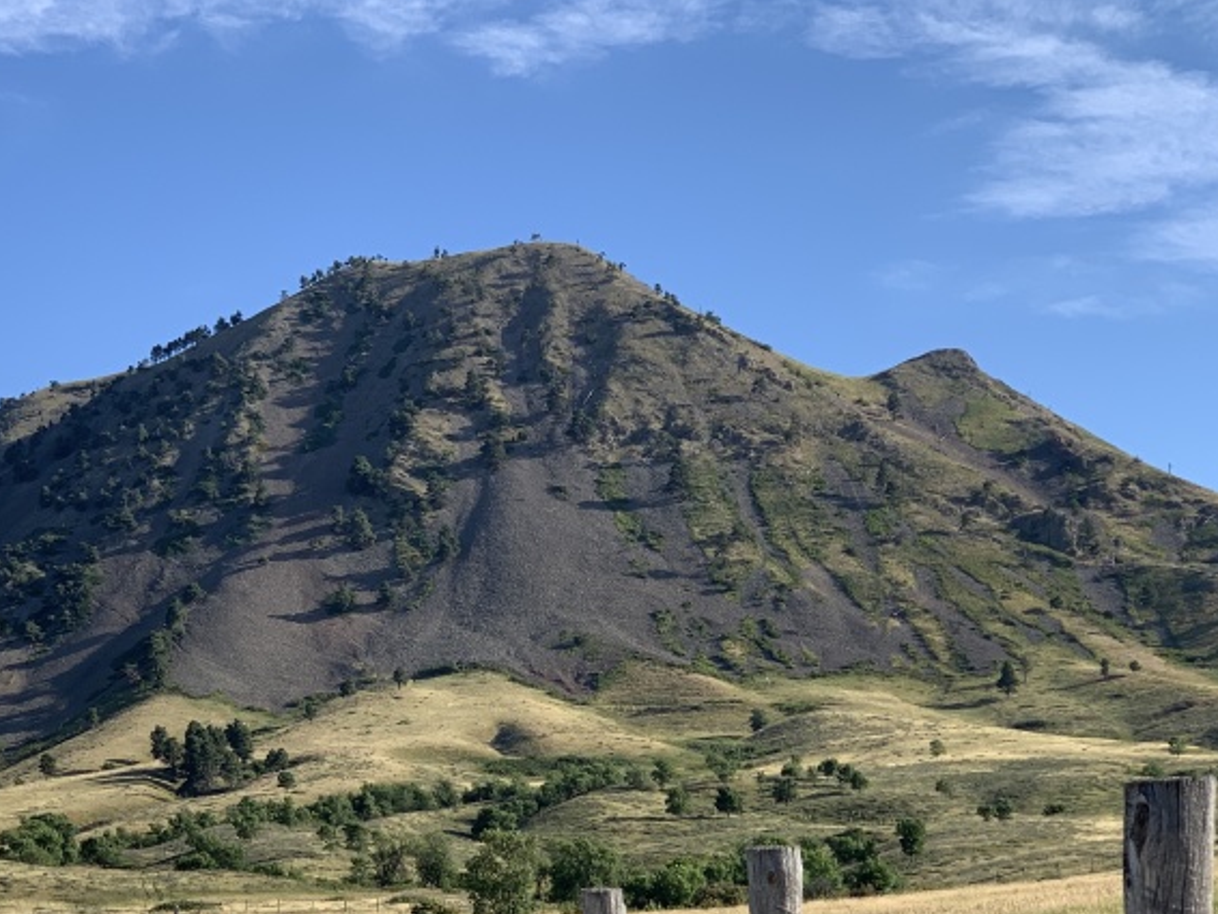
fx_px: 3309
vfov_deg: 15.7
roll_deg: +2.7
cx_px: 476
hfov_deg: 20.8
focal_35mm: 94
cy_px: 703
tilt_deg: +8.4
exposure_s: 1/600
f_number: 2.4
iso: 16
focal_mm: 6
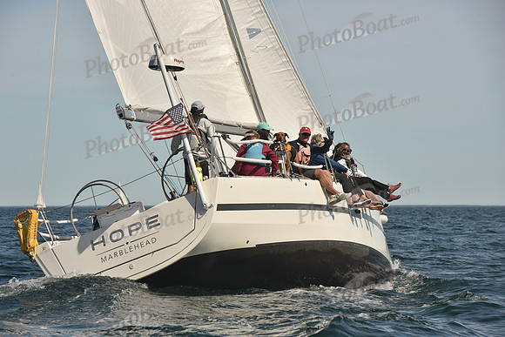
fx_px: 2245
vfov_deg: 8.6
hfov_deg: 12.8
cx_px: 252
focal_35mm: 160
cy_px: 168
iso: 250
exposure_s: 1/640
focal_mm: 160
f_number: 9
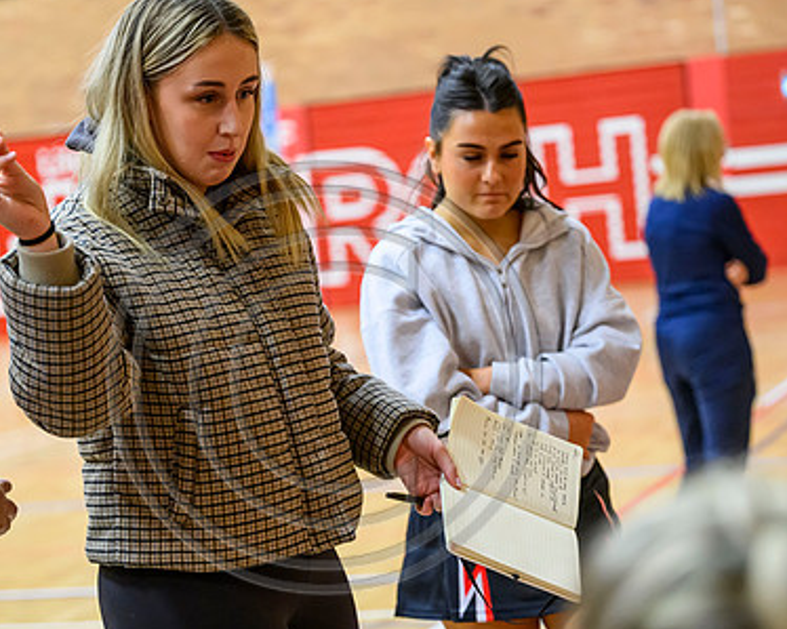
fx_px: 2375
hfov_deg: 18.8
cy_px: 376
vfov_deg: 15.1
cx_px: 324
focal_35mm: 102
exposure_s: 1/500
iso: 5000
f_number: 2.8
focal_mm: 70
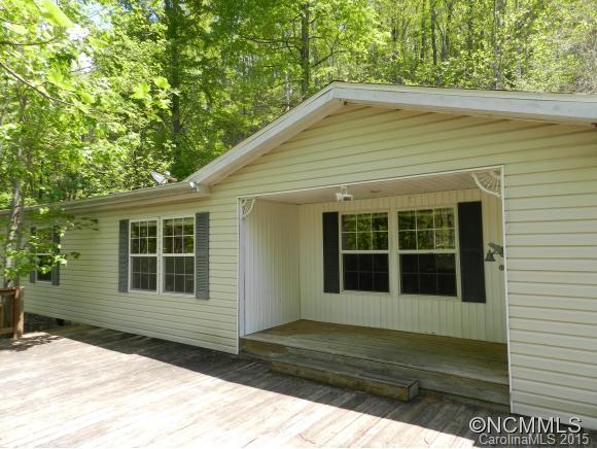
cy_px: 224
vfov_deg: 59.0
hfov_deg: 73.9
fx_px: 397
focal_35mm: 23
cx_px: 298
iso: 160
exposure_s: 1/400
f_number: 3.4
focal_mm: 4
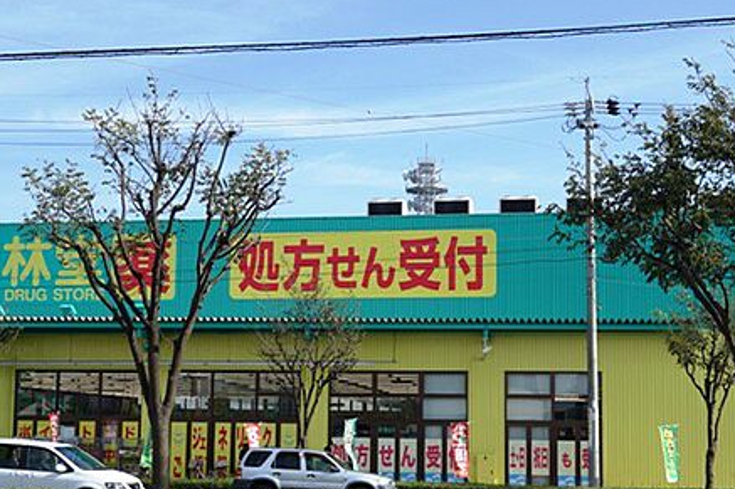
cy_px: 292
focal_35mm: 60
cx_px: 348
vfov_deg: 22.6
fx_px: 1224
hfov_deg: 33.4
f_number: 5.6
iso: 125
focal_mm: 15.28
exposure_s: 1/400
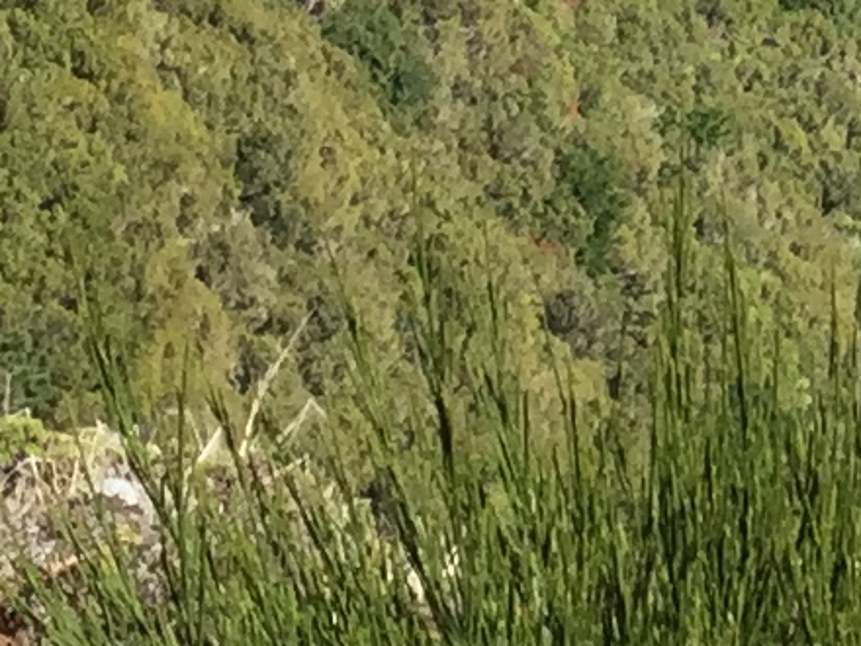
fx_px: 5348
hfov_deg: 8.9
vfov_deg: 6.4
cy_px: -1204
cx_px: 1350
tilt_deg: -18.7
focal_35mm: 215
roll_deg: -1.8
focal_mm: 4.15
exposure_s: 1/1199
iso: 32
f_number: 2.2
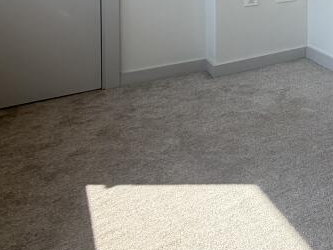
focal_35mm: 43
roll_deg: -0.5
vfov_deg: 28.8
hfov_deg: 31.9
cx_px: 446
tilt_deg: -0.3
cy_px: -56
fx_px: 414
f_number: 2.2
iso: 64
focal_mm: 2.22
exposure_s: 1/502
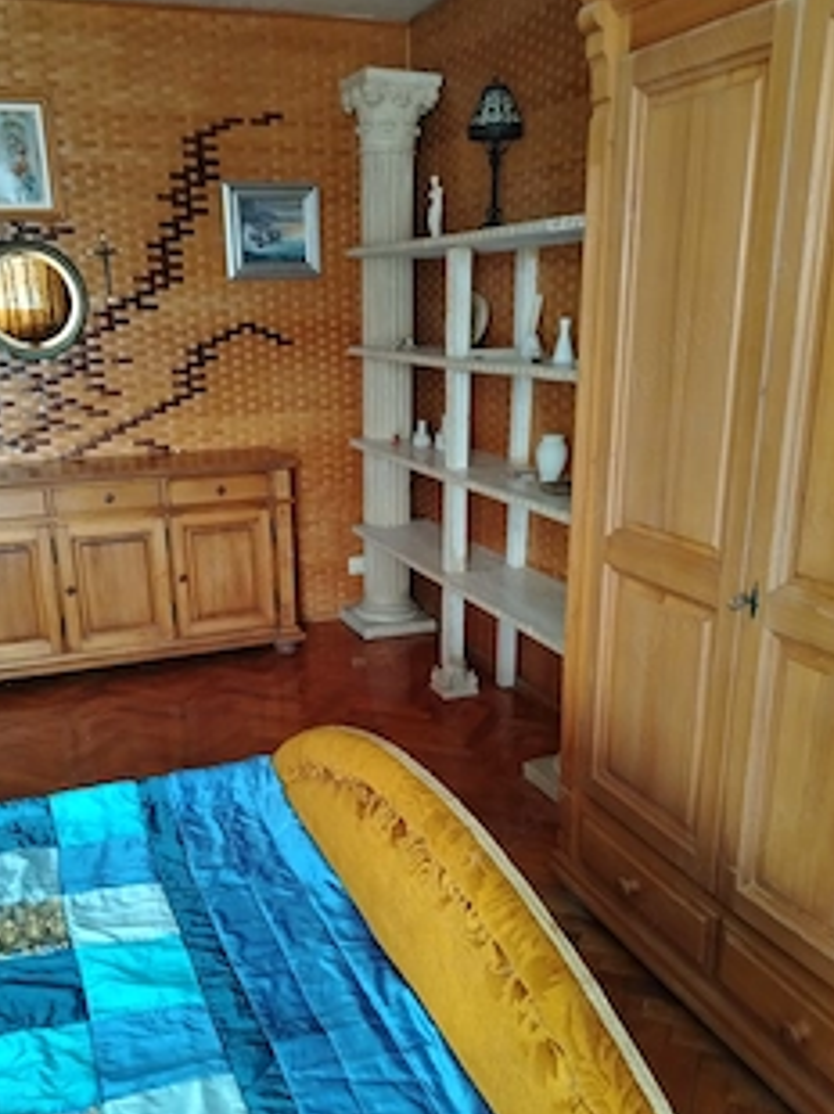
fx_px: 997
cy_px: 632
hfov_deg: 45.3
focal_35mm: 31
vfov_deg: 58.2
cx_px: 363
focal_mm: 5.25
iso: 725
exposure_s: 1/33.3
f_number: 1.75
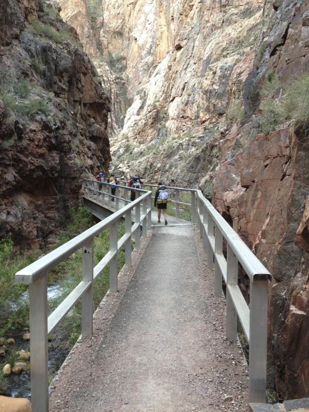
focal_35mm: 35
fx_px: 416
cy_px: 206
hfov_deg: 40.7
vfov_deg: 52.6
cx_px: 154
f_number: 2.4
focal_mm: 4.28
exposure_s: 1/20
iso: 50
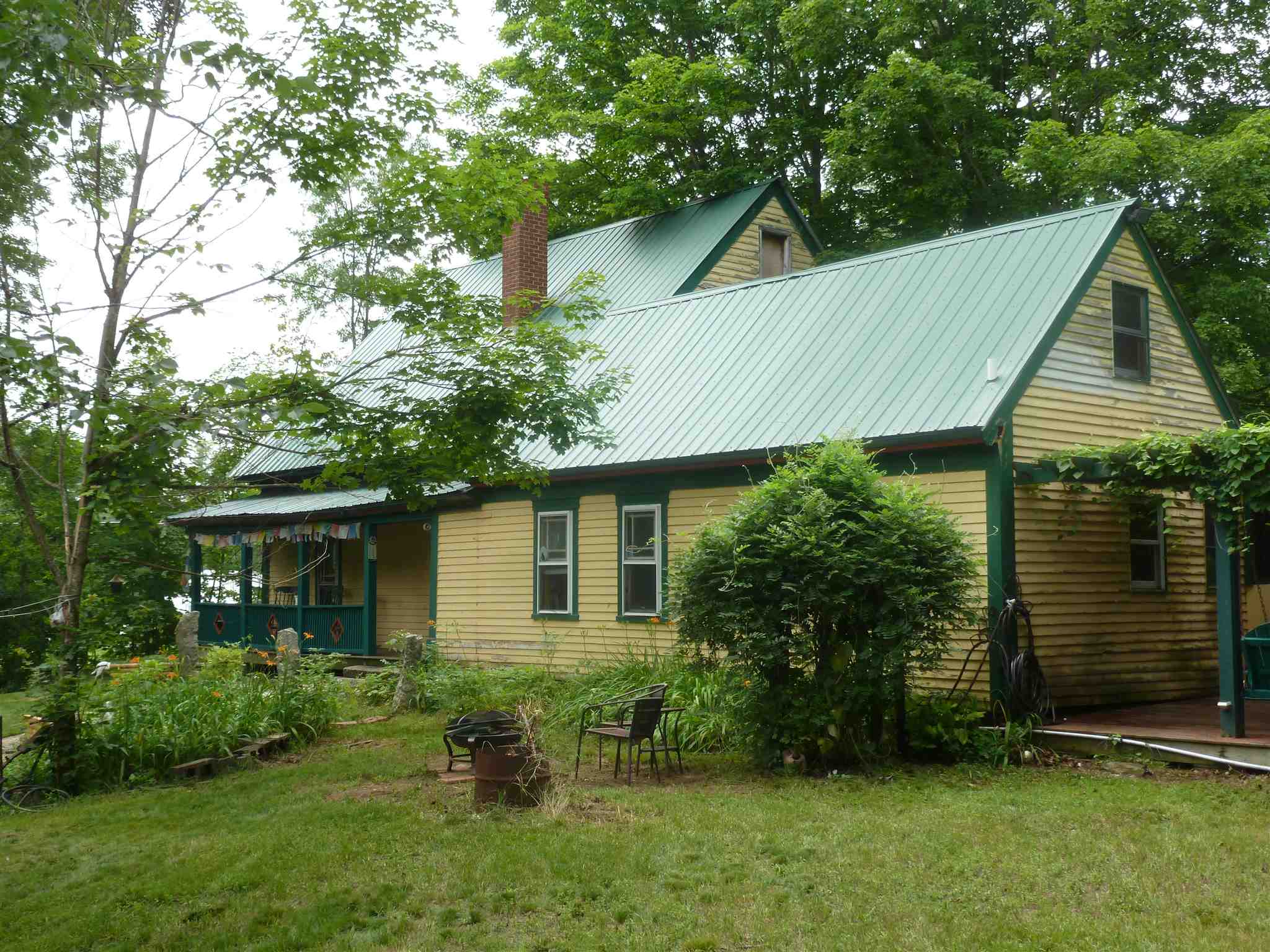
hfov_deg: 45.8
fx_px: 1504
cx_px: 635
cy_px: 476
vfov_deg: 35.1
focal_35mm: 41
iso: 100
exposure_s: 1/125
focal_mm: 7.4
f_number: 3.9
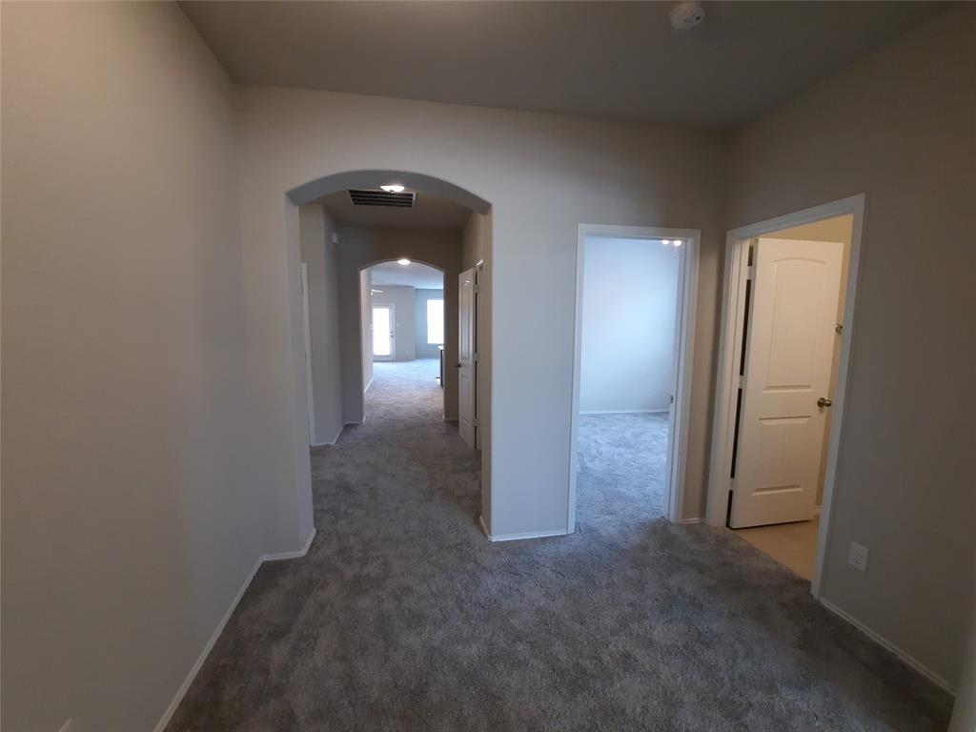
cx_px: 488
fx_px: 367
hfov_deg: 106.2
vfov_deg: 89.9
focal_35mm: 13
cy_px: 366
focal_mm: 1.74
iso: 160
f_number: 2.2
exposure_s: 1/40
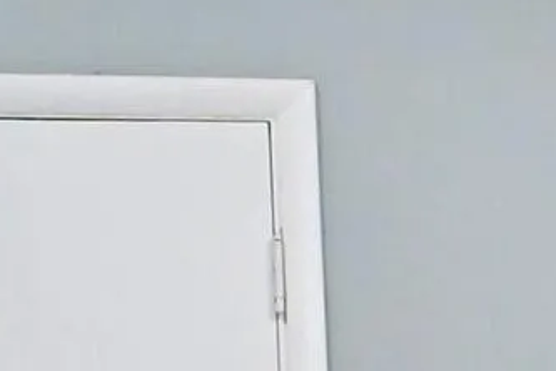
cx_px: 1262
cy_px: 692
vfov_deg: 7.1
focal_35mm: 187
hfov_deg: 9.9
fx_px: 2888
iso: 6400
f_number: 6.7
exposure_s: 1/250
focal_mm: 18
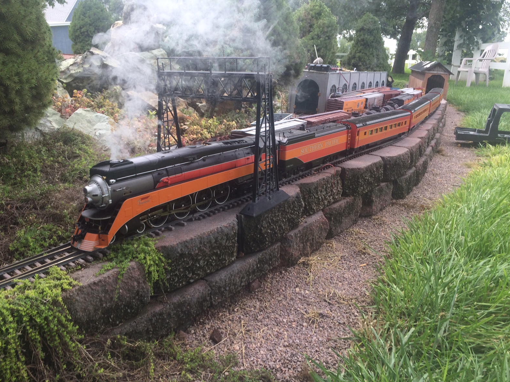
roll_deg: +0.1
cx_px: 251
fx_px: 442
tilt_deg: -20.6
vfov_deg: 46.8
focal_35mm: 30
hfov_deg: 60.0
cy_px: 187
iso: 32
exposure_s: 1/540
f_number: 2.2
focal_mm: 4.15
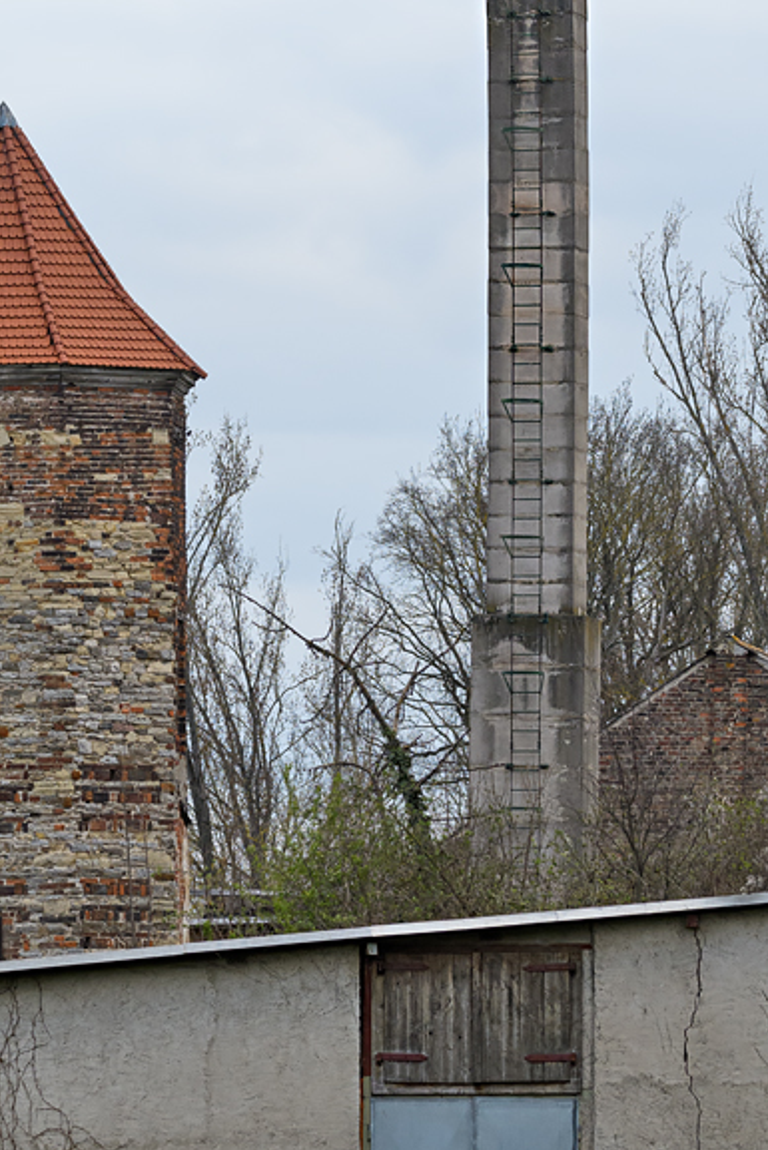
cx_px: 245
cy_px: 592
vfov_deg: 5.9
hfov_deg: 3.9
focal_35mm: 351
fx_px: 11224
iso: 400
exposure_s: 1/500
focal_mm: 150
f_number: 7.1
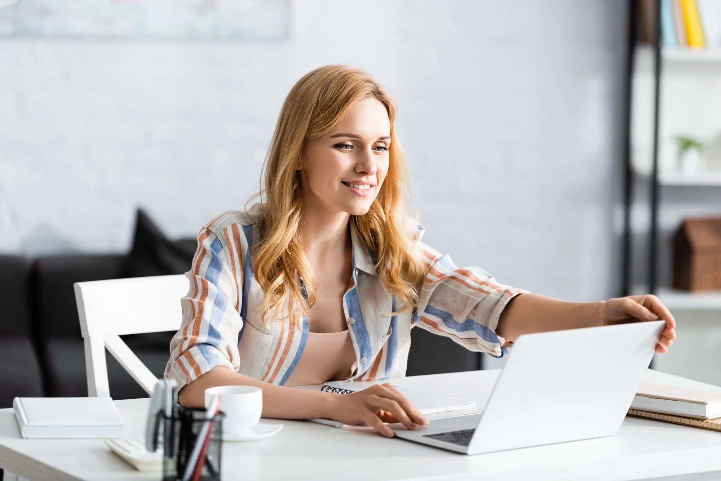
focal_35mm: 135
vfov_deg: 10.2
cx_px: 360
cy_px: 240
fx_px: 2705
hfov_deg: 15.2
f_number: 2.8
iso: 160
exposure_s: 1/200
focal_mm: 135
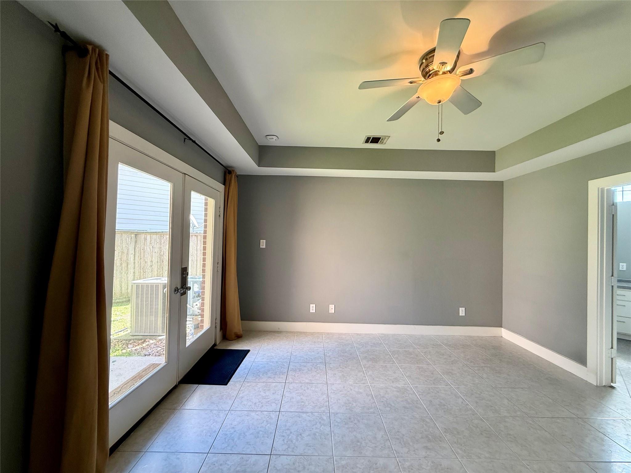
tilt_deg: +0.4
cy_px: 236
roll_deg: -1.0
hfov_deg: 102.1
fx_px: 255
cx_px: 316
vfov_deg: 85.7
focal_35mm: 14
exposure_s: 1/120
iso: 250
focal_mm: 2.22
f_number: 2.2
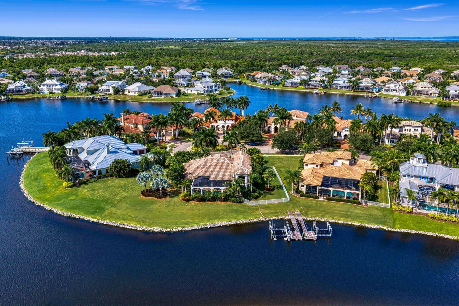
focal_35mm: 28
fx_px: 357
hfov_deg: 65.5
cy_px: 153
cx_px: 230
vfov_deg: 46.4
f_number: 5
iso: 200
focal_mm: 14.45
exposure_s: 1/2000
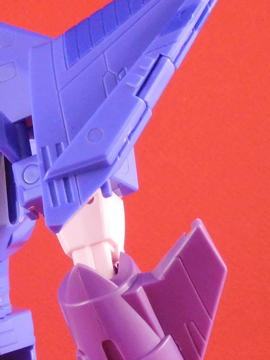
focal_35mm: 183
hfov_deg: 8.0
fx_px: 1903
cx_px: -79
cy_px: 417
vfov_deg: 10.6
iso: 400
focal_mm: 9.8
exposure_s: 1/60
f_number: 4.2
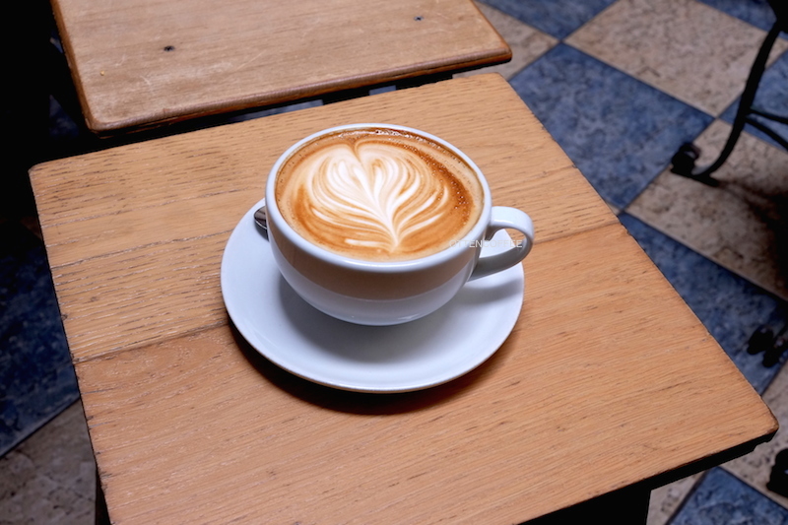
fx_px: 897
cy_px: 262
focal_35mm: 41
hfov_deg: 47.4
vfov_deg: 32.6
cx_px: 394
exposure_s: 1/125
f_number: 7.1
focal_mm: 27
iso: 1000
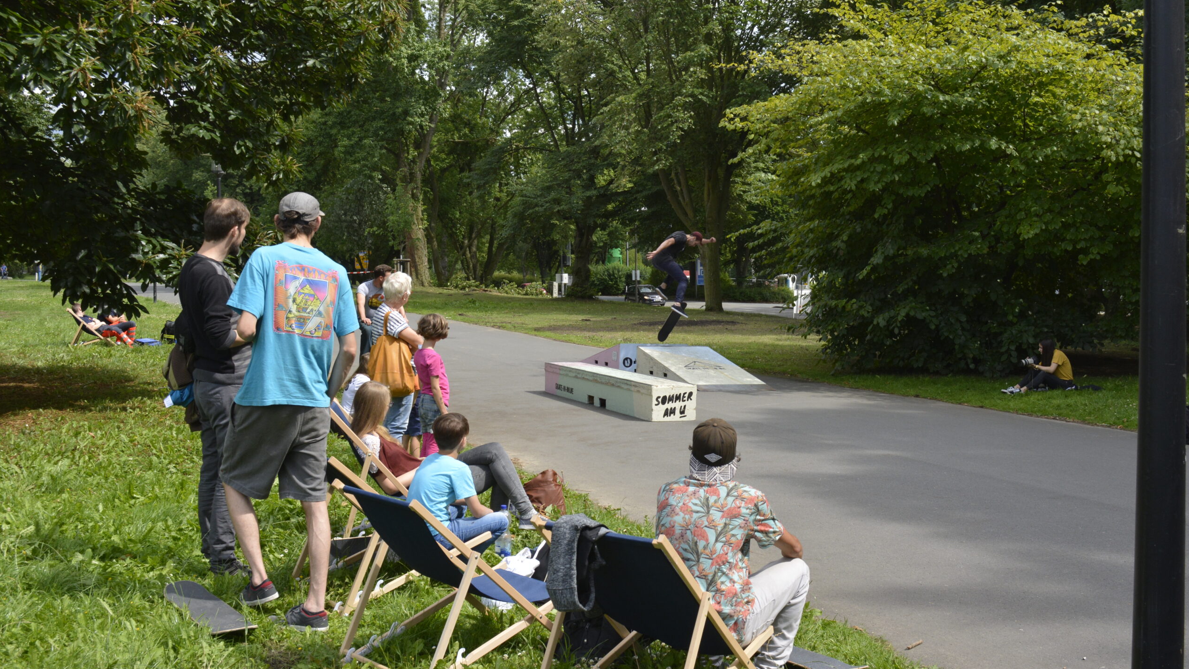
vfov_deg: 31.2
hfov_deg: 52.8
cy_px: 304
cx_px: 596
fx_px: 1198
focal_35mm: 38
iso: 500
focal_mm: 24
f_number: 8
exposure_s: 1/500
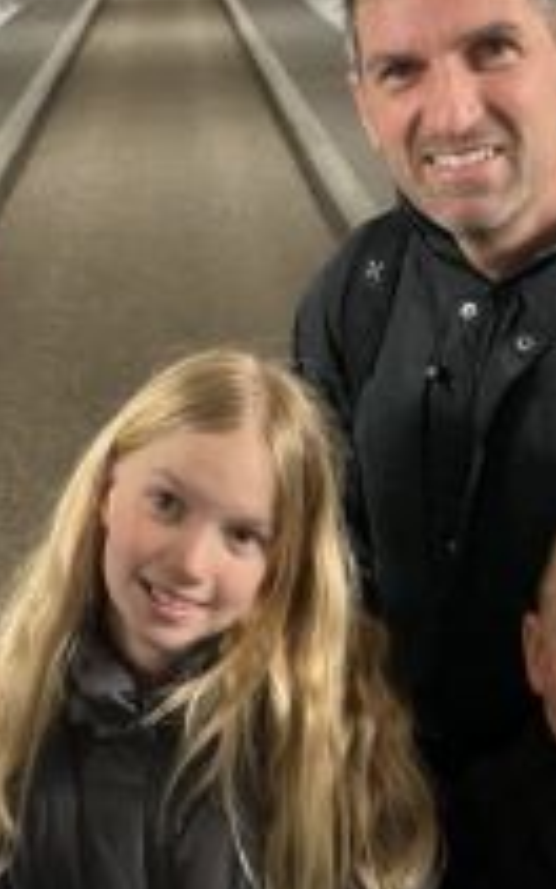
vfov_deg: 38.6
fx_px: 1260
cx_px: 223
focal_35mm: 52
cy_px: 331
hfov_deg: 24.8
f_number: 2.2
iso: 250
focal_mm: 2.71
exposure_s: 1/33
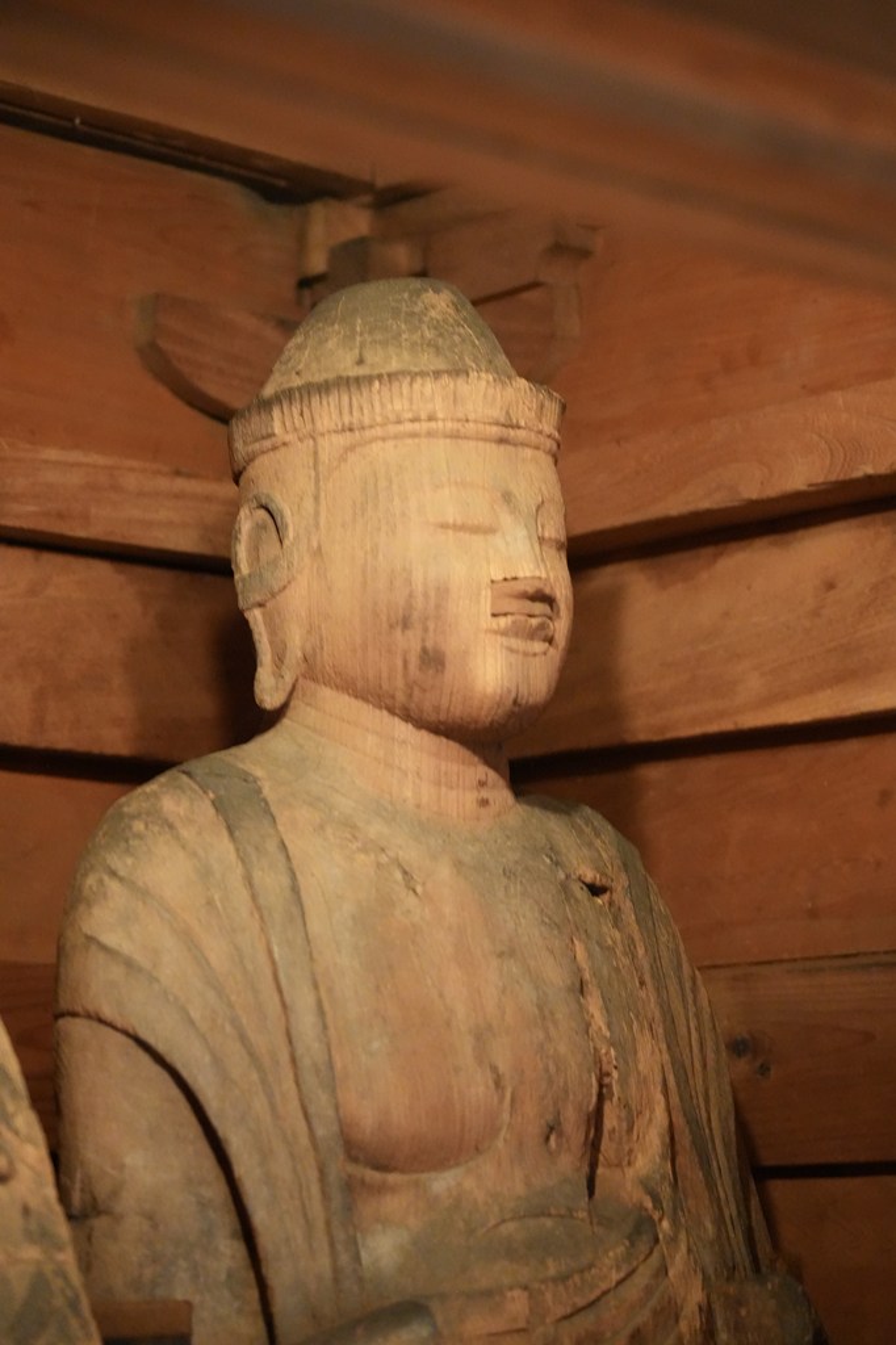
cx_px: 448
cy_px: 672
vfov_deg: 19.5
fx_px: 3922
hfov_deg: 13.0
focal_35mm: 105
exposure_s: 1/30
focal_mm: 105
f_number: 4
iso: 12800
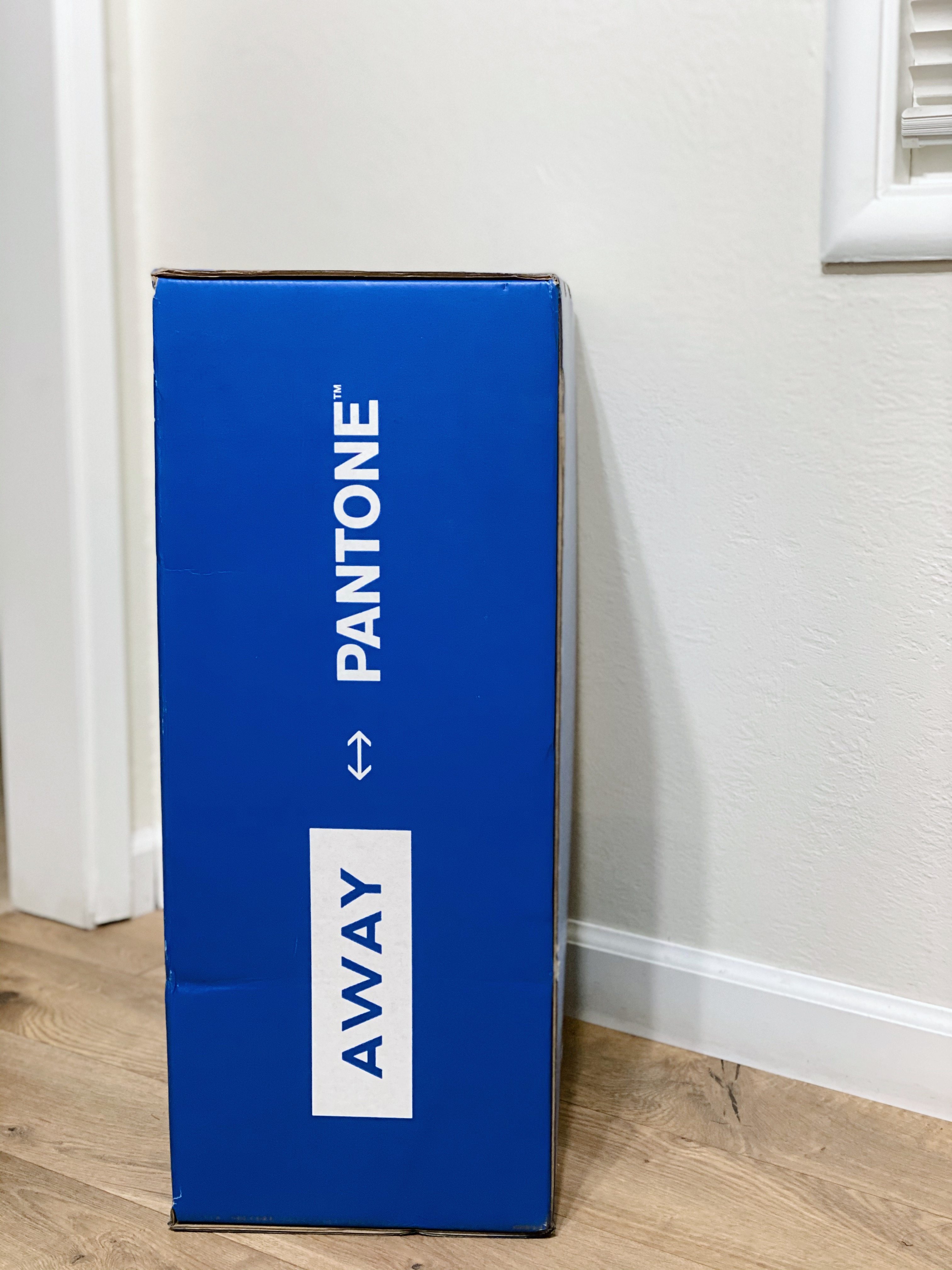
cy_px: 635
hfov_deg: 28.0
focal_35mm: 52
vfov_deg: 36.8
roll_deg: -0.1
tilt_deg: -8.8
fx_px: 1907
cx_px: 476
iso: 400
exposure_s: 1/24
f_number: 2
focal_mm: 6
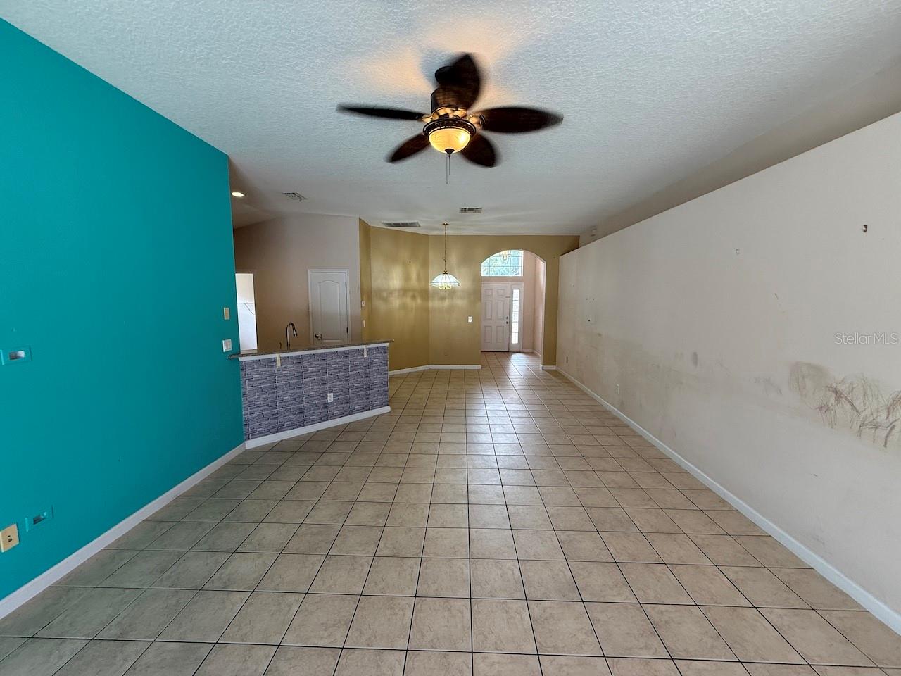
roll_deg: +0.5
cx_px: 450
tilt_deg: -4.7
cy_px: 338
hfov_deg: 102.1
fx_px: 364
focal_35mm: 14
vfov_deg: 85.7
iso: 160
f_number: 2.2
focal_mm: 2.22
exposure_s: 1/120
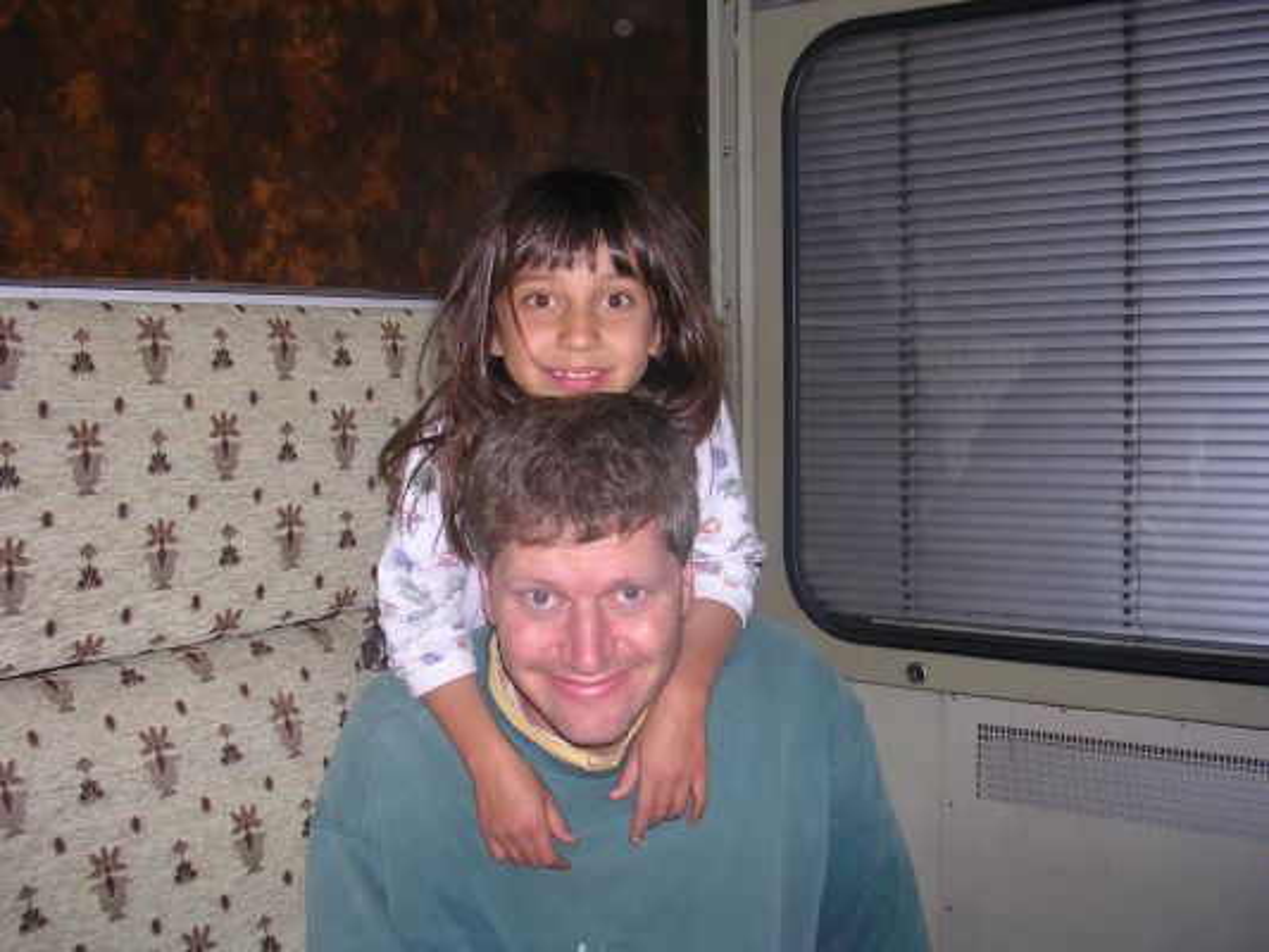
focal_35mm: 38
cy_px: 476
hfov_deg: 49.0
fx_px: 1393
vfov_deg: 37.7
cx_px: 634
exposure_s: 1/60.1
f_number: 2.8
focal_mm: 5.8
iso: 50
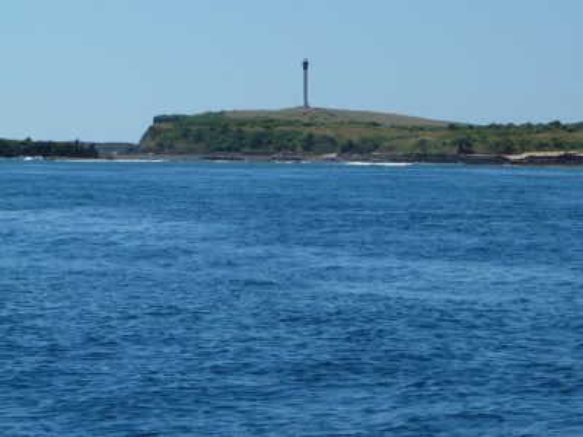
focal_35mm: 201
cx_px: 292
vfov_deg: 7.4
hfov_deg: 9.8
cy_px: 218
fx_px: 3385
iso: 80
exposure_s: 1/640
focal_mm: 33.2
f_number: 5.6
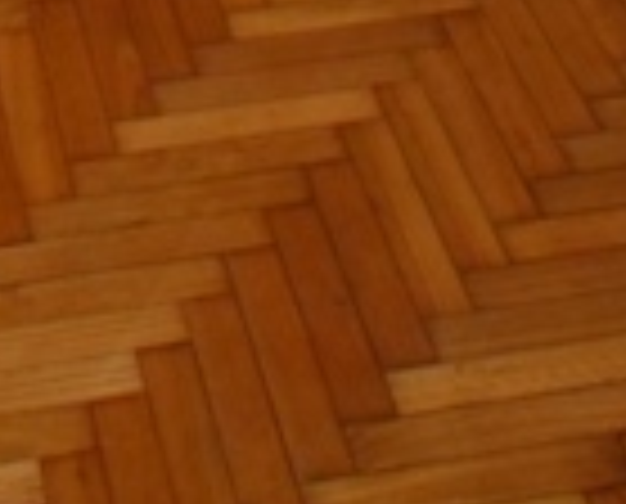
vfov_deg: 12.2
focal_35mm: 112
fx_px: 2081
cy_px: -522
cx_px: 167
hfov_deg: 17.0
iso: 100
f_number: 2.5
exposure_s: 1/30
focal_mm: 4.5
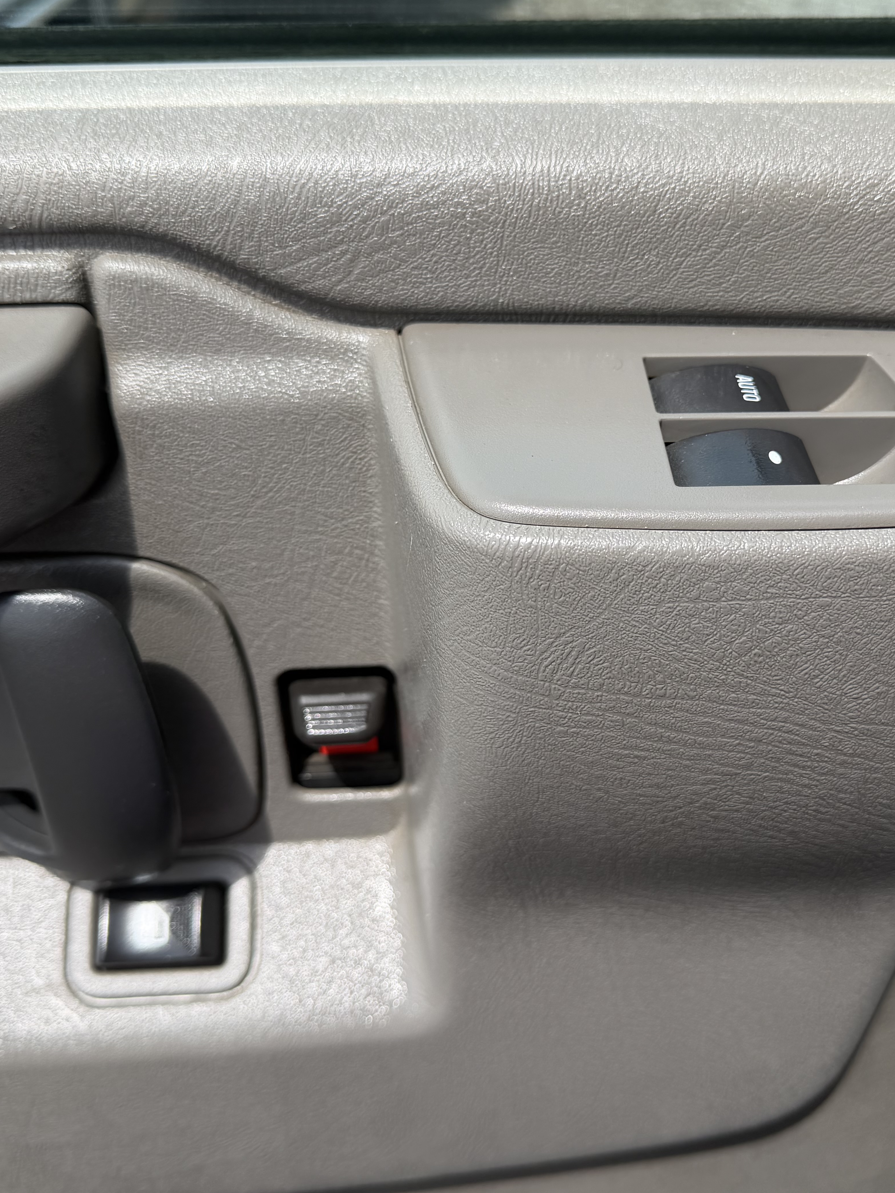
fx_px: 1138
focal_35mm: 33
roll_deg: +1.1
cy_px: 591
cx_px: 488
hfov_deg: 42.9
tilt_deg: -43.0
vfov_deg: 55.3
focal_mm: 6.76
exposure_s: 1/2525
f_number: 1.78
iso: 80
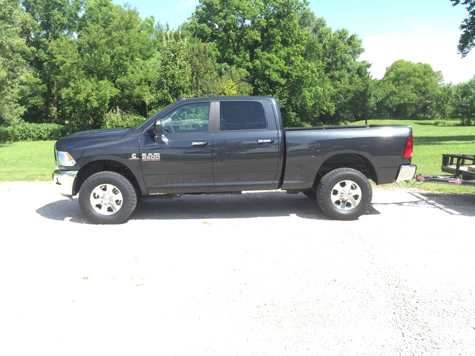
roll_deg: +0.2
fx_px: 412
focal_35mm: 30
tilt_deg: -7.9
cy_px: 177
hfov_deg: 60.0
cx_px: 238
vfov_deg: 46.8
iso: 32
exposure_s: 1/434
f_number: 2.2
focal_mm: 4.15
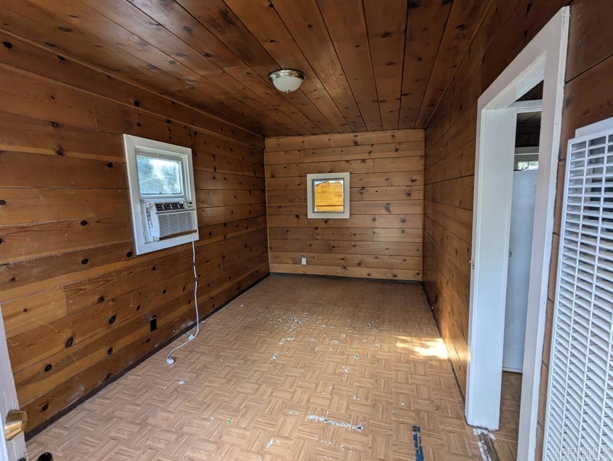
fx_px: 284
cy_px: 230
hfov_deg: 94.4
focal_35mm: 16
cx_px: 306
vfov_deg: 78.2
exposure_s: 1/73
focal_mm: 2.35
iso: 105
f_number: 2.2
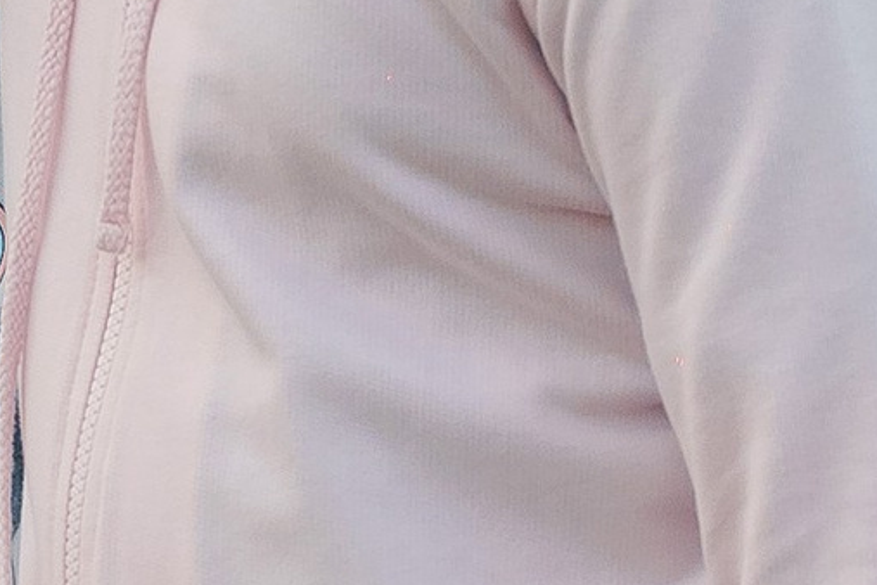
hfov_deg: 4.2
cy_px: 909
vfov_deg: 2.8
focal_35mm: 492
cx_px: 455
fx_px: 11985
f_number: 3.5
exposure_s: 1/200
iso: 640
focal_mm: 65
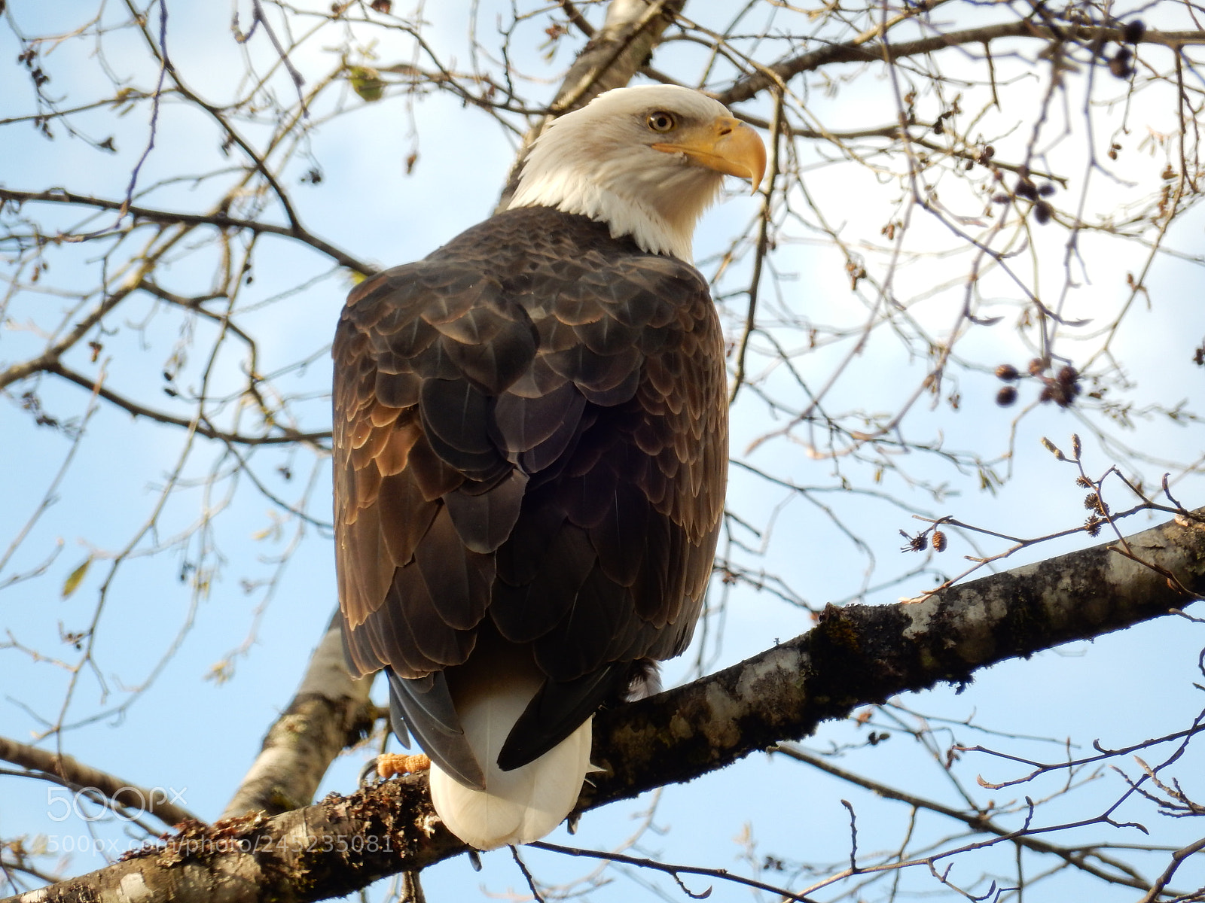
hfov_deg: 3.2
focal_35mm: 629
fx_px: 21896
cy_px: 452
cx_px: 602
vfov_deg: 2.4
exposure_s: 1/100
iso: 125
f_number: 6.4
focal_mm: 112.2
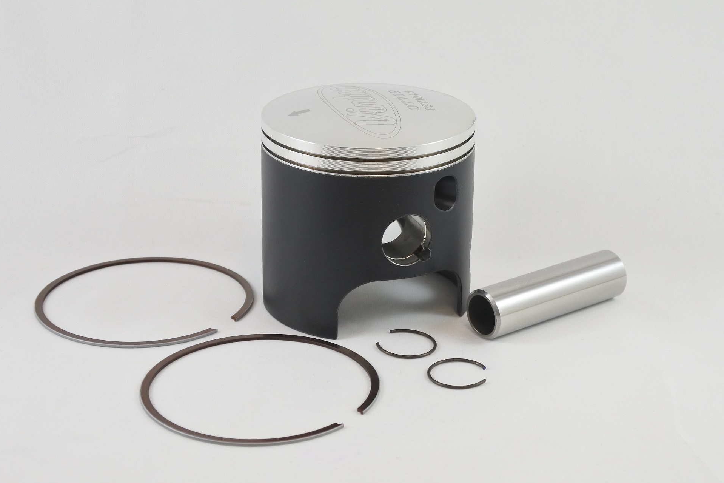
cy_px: 245
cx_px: 364
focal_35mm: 50
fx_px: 1006
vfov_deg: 27.0
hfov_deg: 39.6
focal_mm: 18.4
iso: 400
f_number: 4.5
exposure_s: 1/125
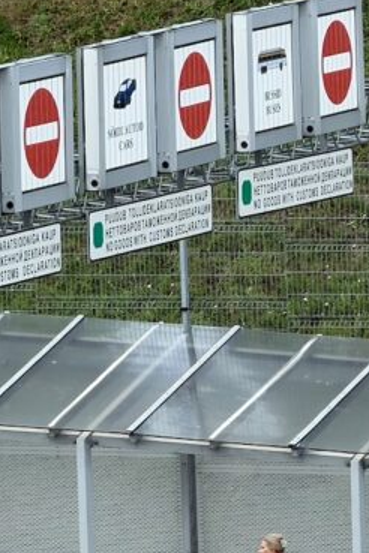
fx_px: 8917
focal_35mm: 580
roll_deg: +2.2
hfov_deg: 2.4
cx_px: 195
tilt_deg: -7.8
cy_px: 513
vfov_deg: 3.6
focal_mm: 16.89
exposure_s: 1/245
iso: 50
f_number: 2.8
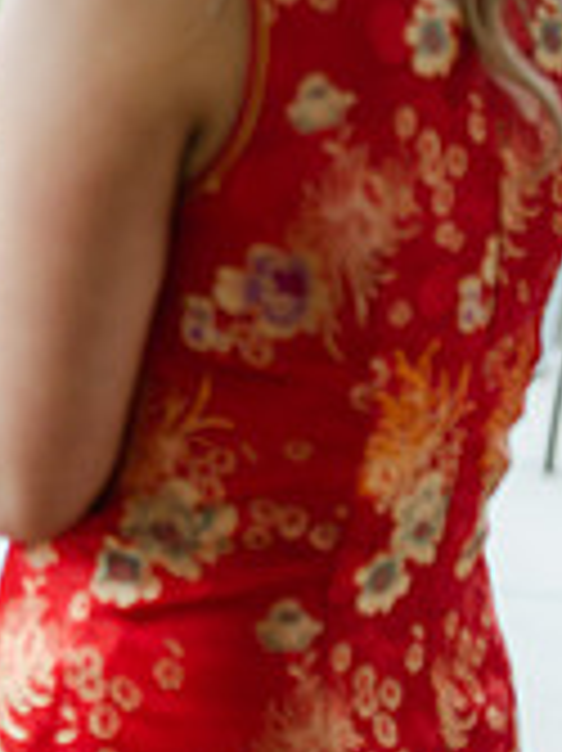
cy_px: 176
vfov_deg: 16.7
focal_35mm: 117
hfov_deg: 11.6
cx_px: -490
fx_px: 2536
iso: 100
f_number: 1.4
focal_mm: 35
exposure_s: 1/1600
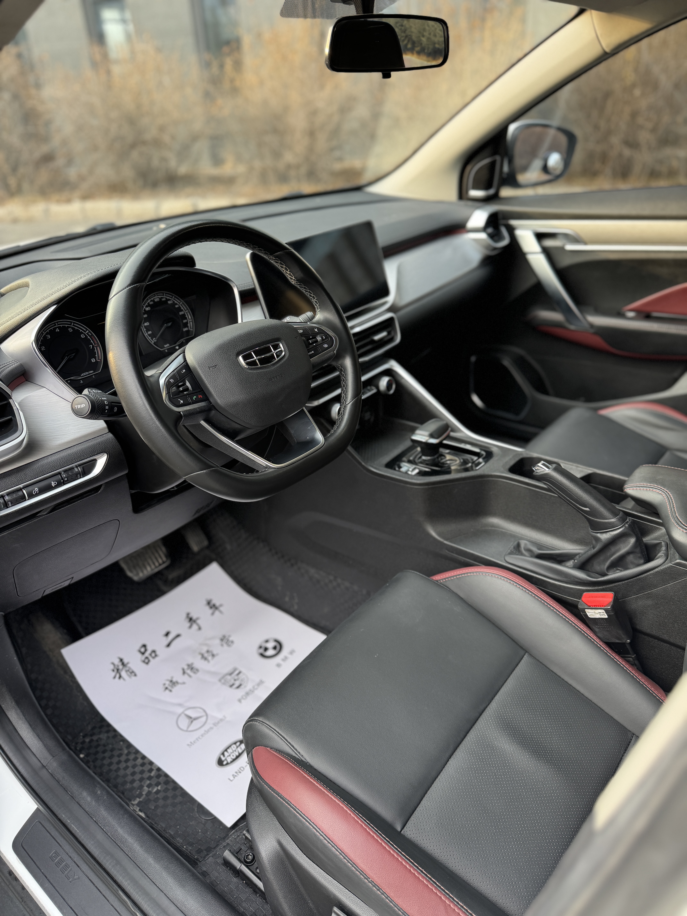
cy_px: 458
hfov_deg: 56.8
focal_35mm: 24
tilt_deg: -28.9
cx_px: 344
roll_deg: +2.9
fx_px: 635
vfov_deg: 71.6
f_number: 1.78
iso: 80
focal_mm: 6.76
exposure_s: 1/121
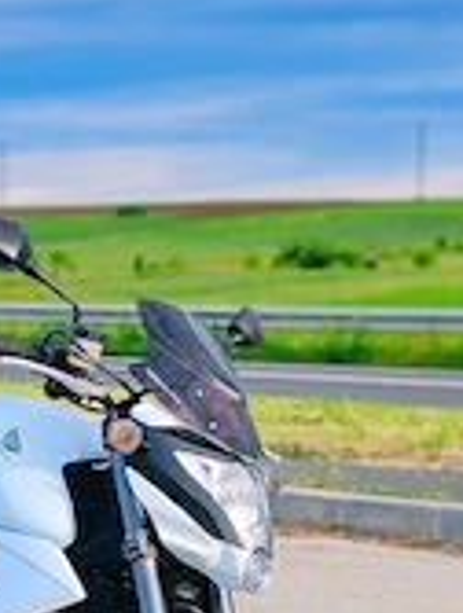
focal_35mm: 129
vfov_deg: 15.2
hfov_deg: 11.4
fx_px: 2292
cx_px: -7
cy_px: 481
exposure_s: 1/141
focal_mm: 6.12
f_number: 2.4
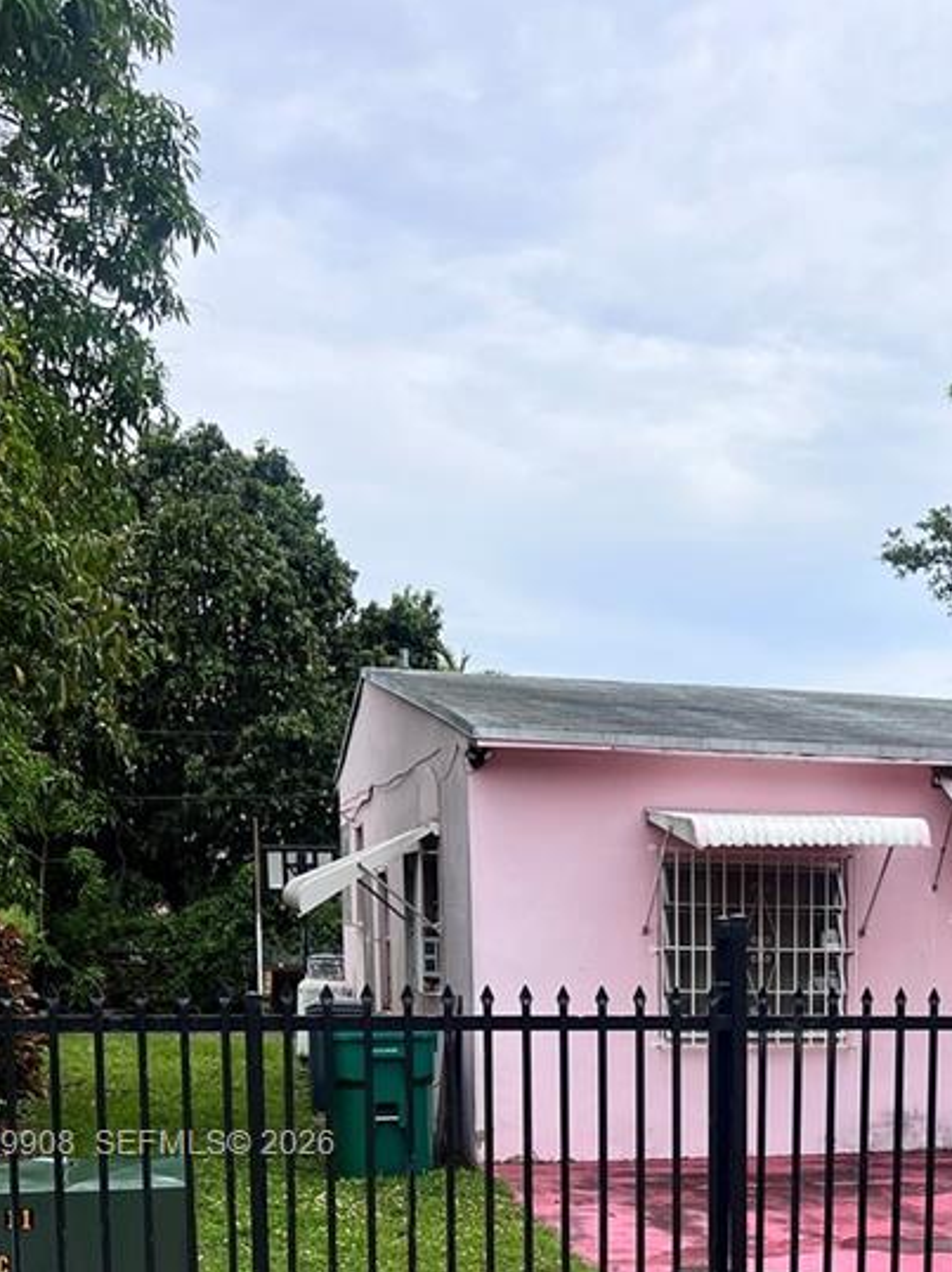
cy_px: 1147
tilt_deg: -5.0
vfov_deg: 31.7
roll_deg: +0.4
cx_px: 961
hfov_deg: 24.1
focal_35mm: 58
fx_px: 2128
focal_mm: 5.7
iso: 50
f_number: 1.5
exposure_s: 1/4831
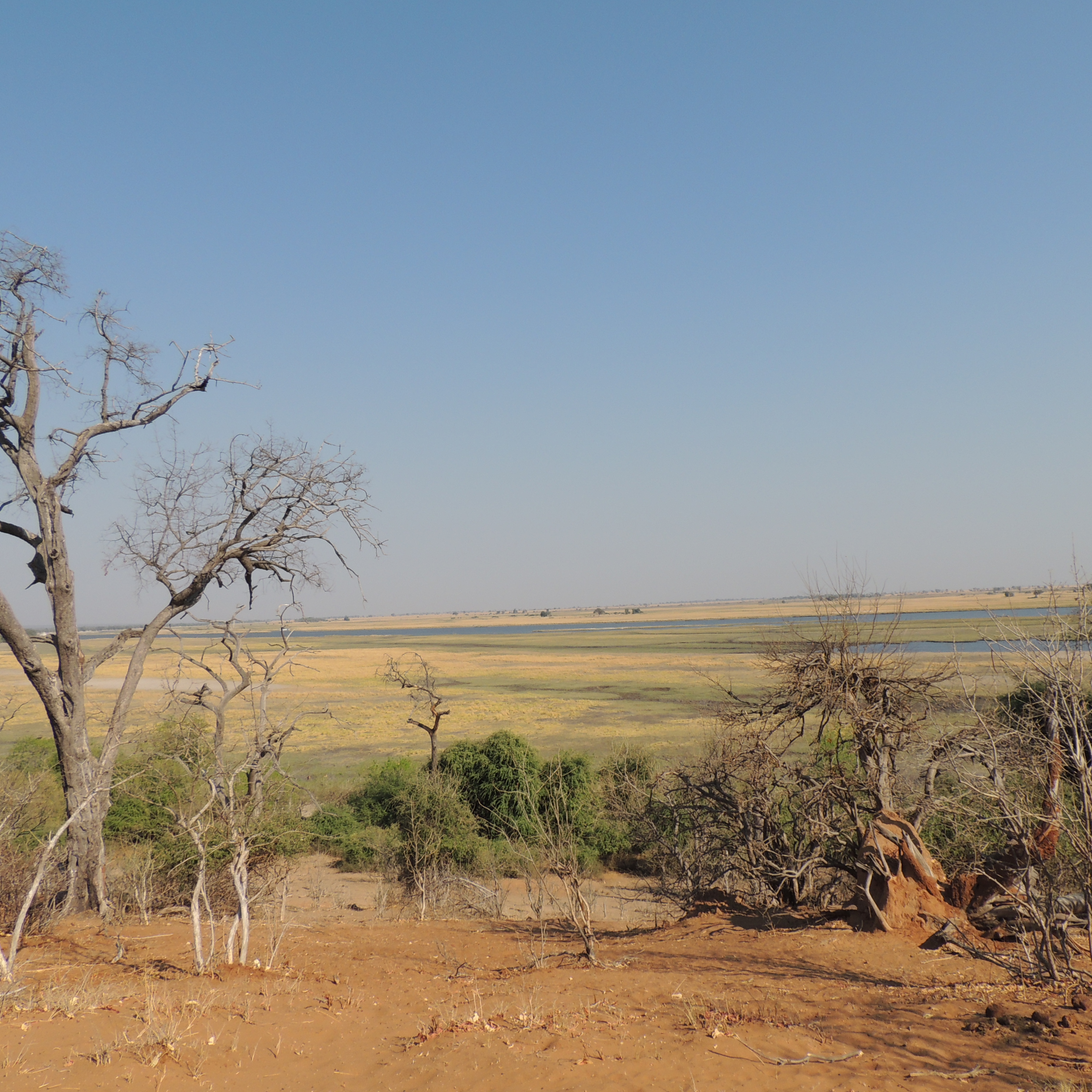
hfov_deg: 55.6
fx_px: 1035
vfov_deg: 55.6
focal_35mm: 29
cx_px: 548
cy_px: 559
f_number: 3.3
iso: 100
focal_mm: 4.3
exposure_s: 1/1250
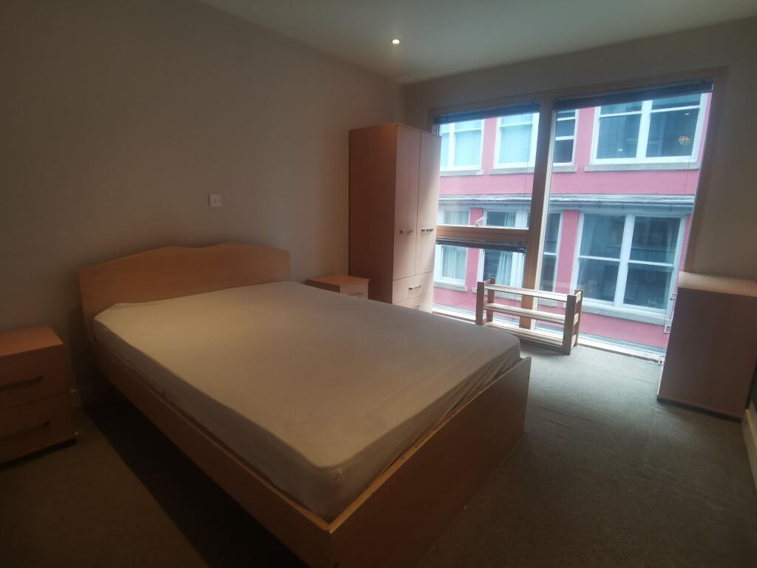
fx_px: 372
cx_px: 378
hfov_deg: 91.0
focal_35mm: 17
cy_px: 284
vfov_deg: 74.7
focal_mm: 2.26
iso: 100
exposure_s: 1/50
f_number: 2.2
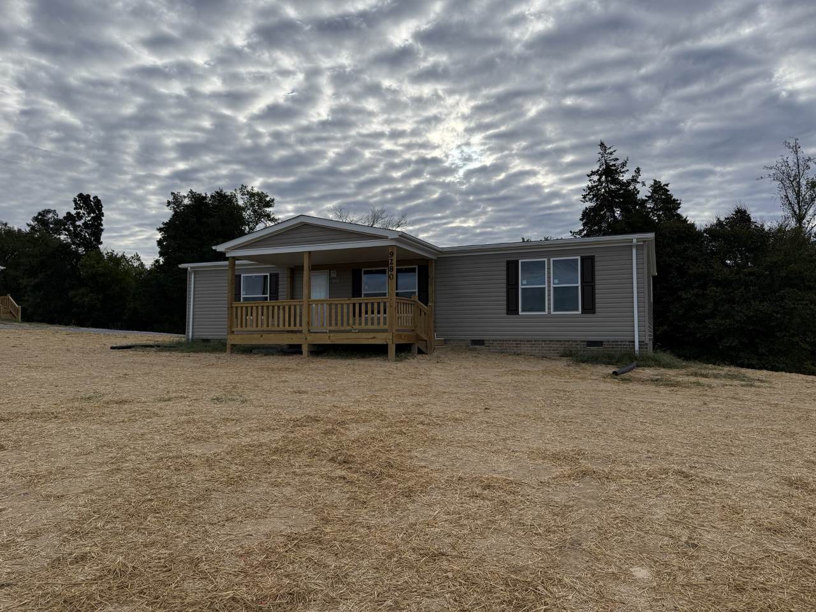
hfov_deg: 71.6
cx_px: 408
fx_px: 566
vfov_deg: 56.8
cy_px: 306
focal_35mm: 24
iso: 100
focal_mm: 6.76
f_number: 1.78
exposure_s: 1/4975
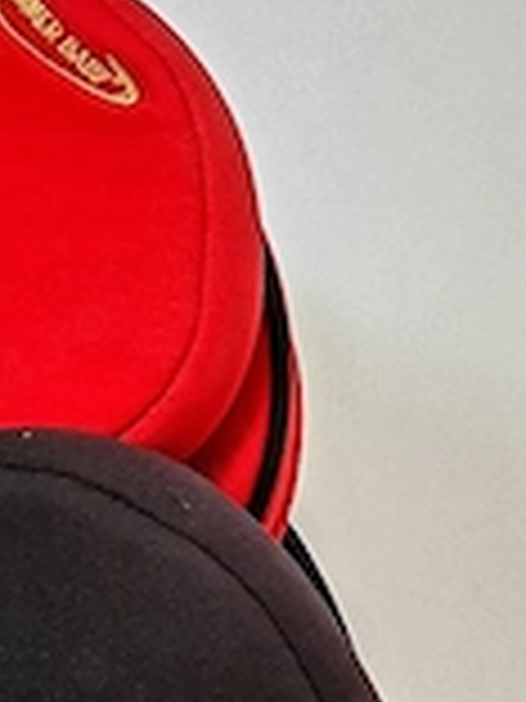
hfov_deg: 24.5
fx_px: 1195
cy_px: 814
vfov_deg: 28.9
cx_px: 405
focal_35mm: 59
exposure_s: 1/33
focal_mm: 5.54
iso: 320
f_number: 1.8
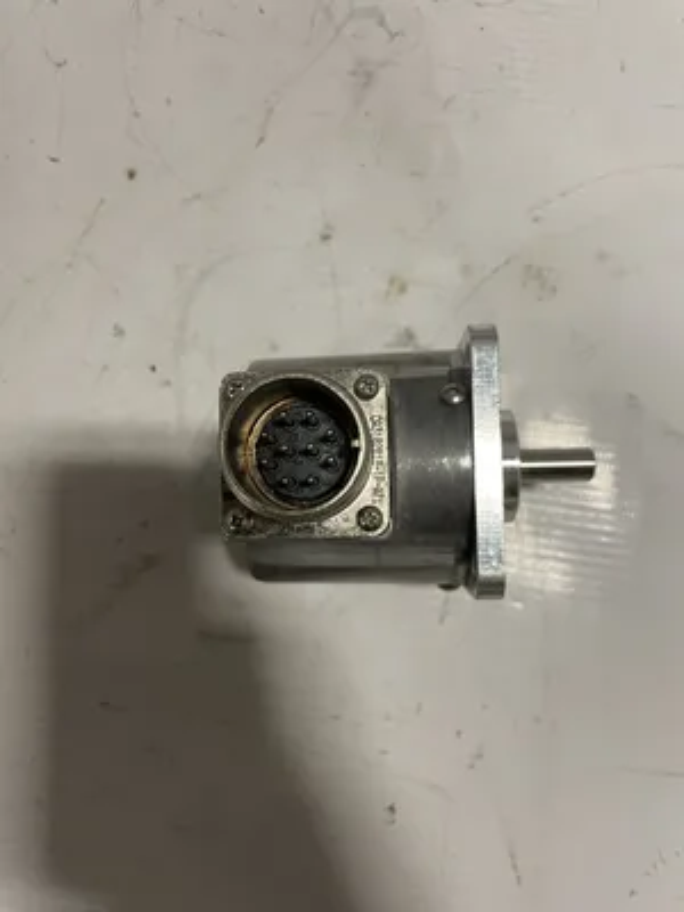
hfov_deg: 53.1
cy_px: 456
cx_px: 342
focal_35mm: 26
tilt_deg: -87.7
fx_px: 685
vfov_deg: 67.3
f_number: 1.6
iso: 125
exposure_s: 1/60
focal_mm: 4.2
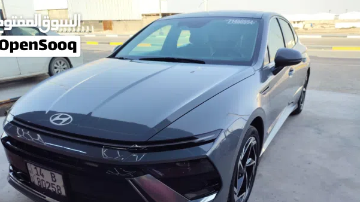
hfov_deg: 66.0
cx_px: 171
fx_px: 277
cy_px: 143
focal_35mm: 29
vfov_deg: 39.4
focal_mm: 4.71
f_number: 1.79
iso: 50
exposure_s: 1/536
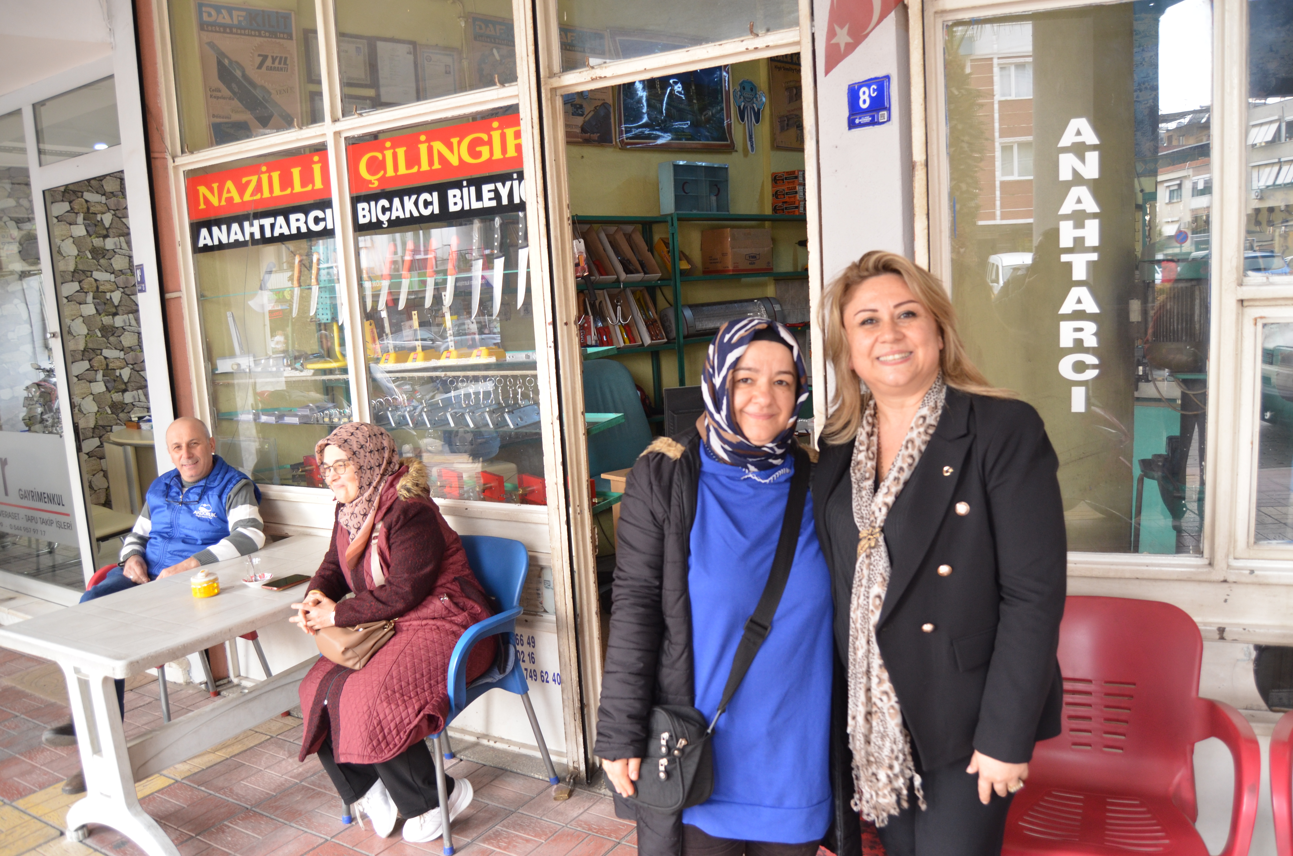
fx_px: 968
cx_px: 646
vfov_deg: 47.7
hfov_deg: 67.5
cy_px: 428
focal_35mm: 27
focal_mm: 18
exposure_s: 1/60
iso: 560
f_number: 4
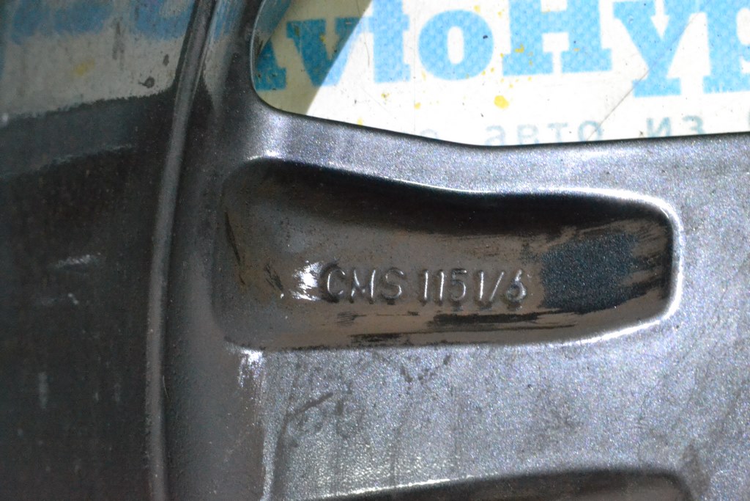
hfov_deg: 29.2
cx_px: 375
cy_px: 250
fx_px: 1438
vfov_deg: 19.7
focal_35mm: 69
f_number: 18
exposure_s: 1/50
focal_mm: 46
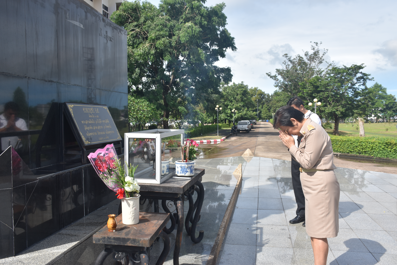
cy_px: 132
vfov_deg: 40.0
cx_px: 198
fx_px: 364
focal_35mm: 33
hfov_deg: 57.2
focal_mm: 22
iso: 200
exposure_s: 1/320
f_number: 9
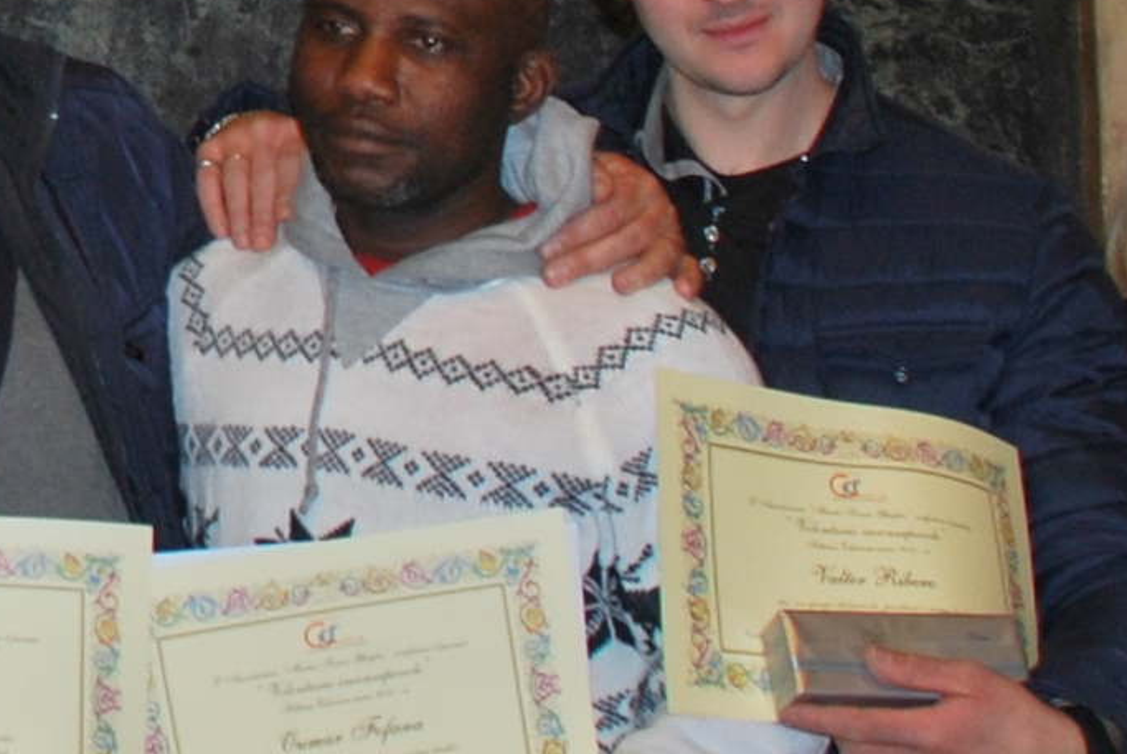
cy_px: -302
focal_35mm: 170
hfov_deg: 11.3
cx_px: -891
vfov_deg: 8.0
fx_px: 5328
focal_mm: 20
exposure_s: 1/60
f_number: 3.8
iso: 200
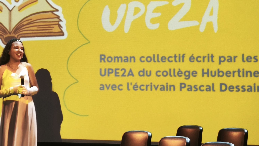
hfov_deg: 18.6
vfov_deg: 10.5
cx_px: 115
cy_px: 56
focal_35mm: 115
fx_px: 790
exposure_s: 1/50
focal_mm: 7.1
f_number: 1.9
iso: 1600
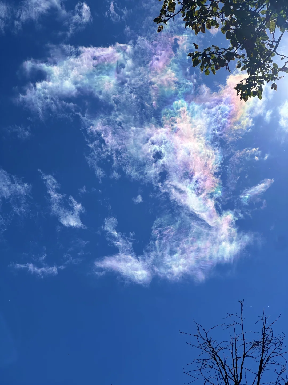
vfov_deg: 25.3
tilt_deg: +44.7
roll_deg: -3.2
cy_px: 192
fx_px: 854
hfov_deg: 19.1
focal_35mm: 77
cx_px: 144
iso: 32
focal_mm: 9
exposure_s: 1/2421
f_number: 2.8
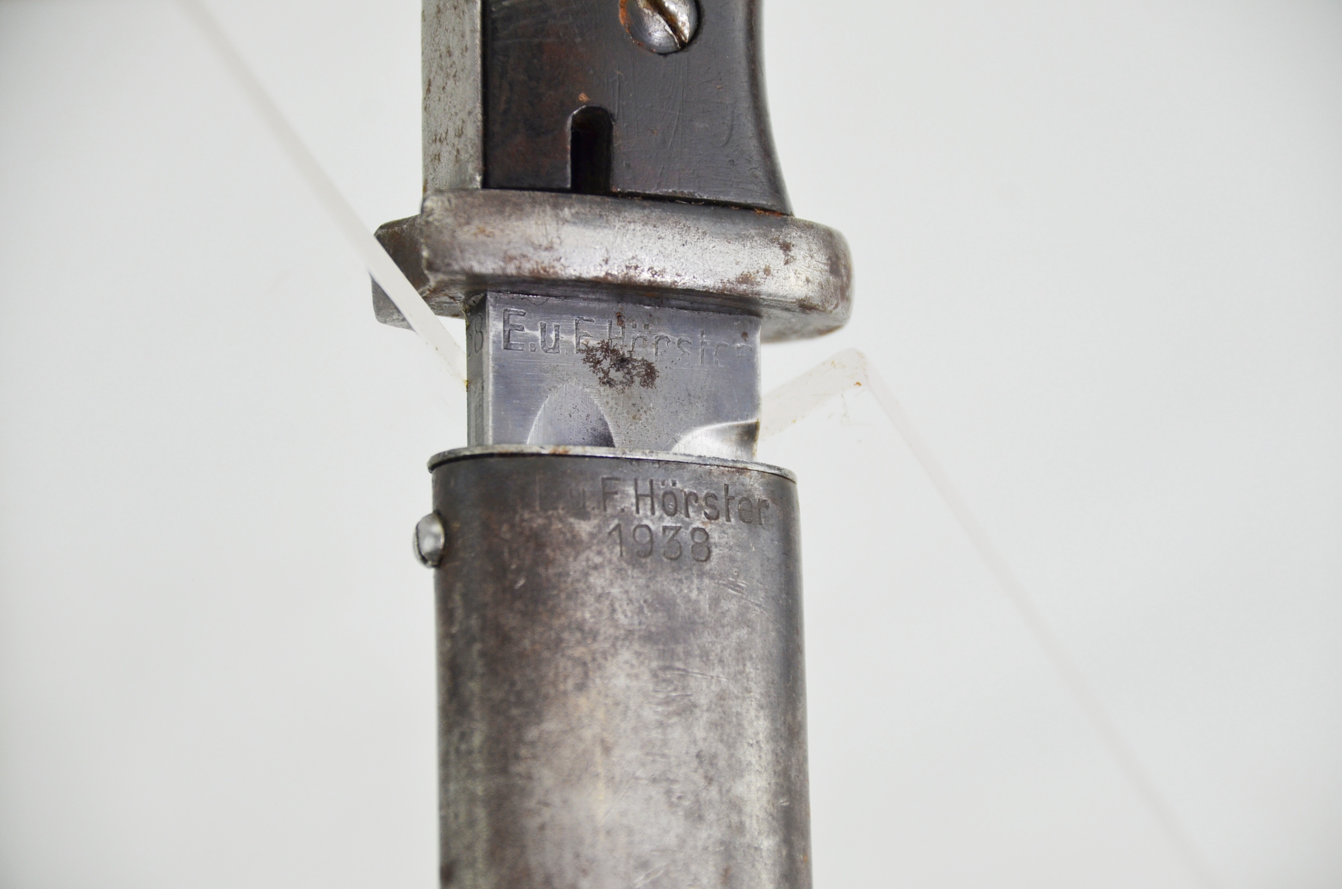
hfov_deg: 10.2
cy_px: 444
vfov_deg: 6.8
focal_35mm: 202
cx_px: 671
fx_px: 7533
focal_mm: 135
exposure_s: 1/250
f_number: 5.6
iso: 560
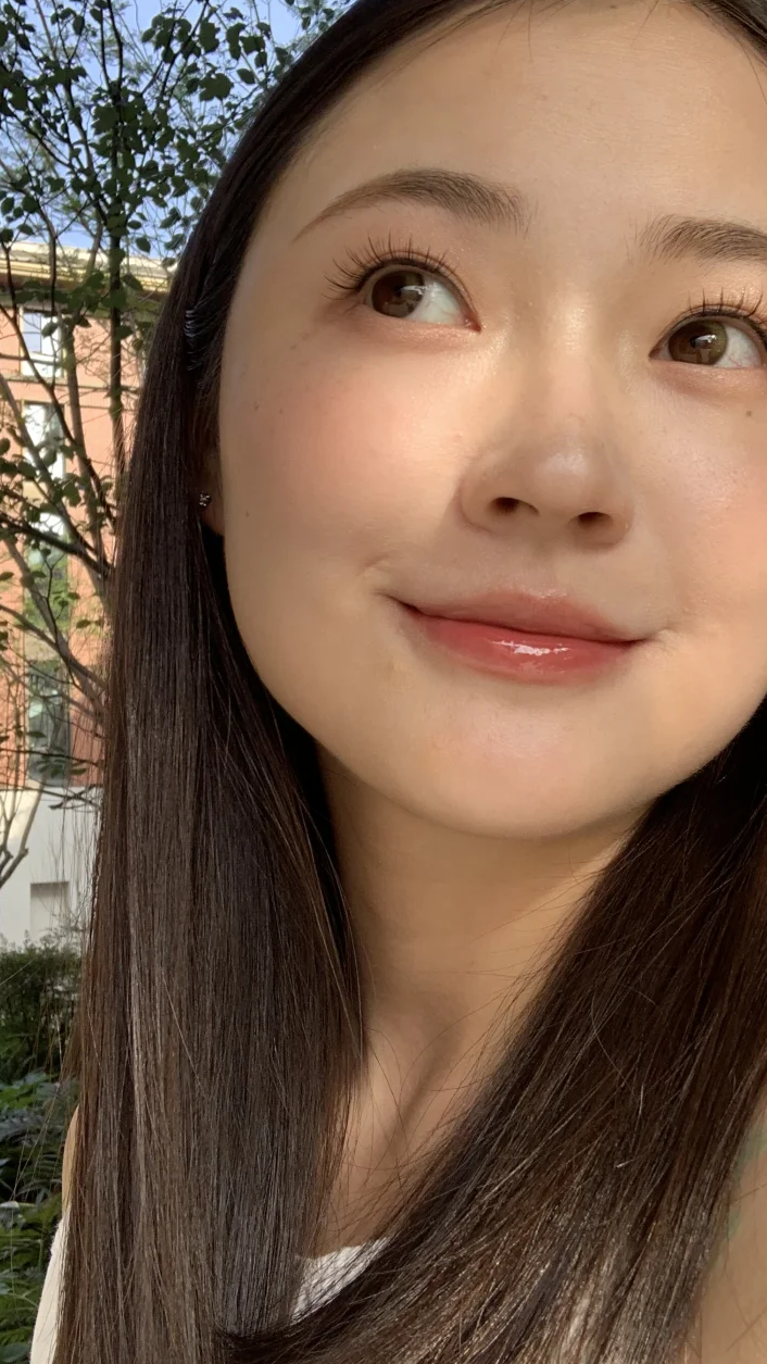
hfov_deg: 29.7
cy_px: 642
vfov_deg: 50.5
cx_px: 438
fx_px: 1446
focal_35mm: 40
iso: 16
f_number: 2.2
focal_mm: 2.87
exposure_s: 1/162
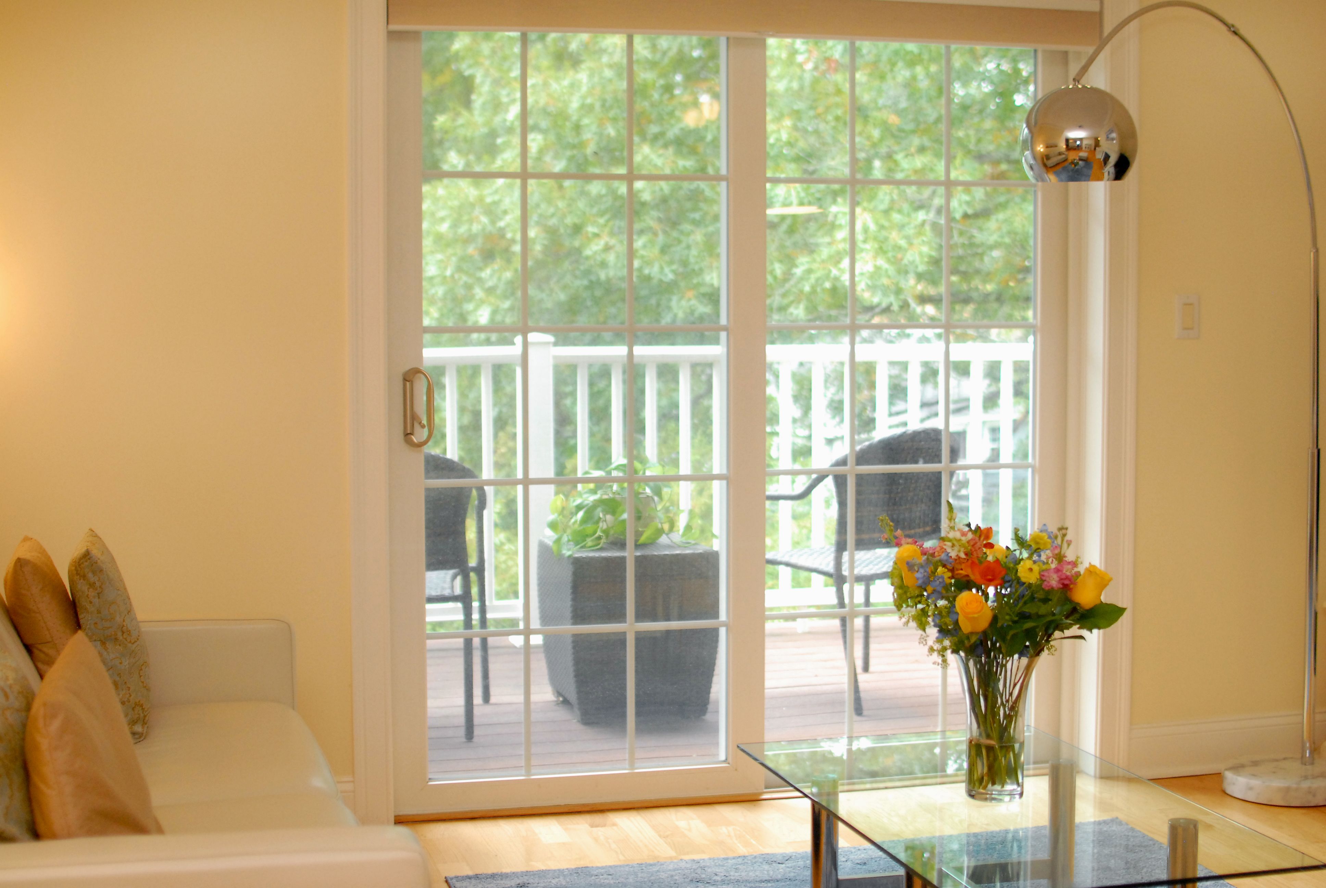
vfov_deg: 25.8
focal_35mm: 52
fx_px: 1936
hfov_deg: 37.8
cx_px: 663
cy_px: 444
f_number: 2.5
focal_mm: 35
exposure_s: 1/400
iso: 800
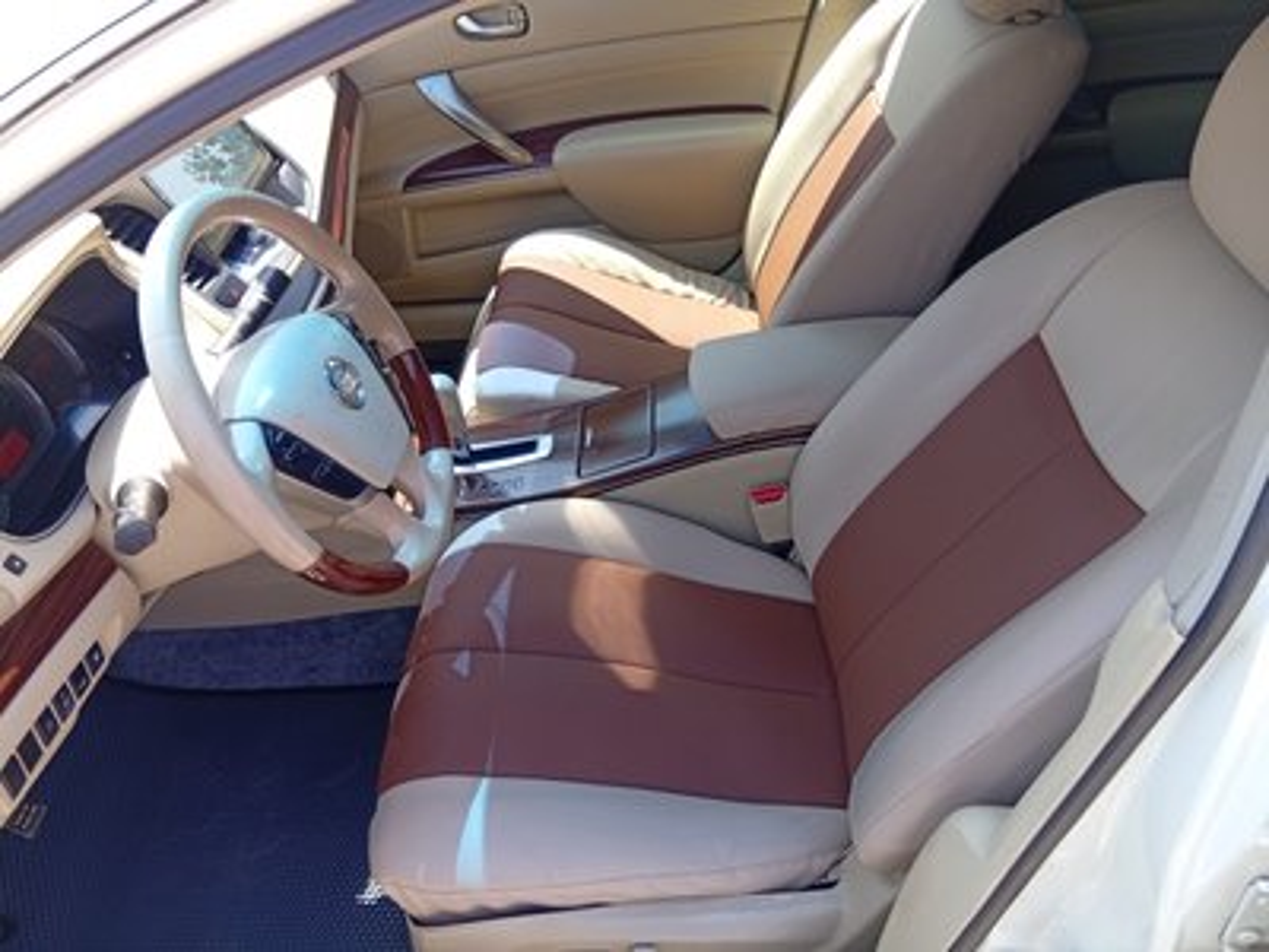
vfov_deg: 51.4
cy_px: 476
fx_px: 990
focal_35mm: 27
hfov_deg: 65.3
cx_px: 634
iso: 50
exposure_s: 1/176
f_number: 1.8
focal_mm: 3.84
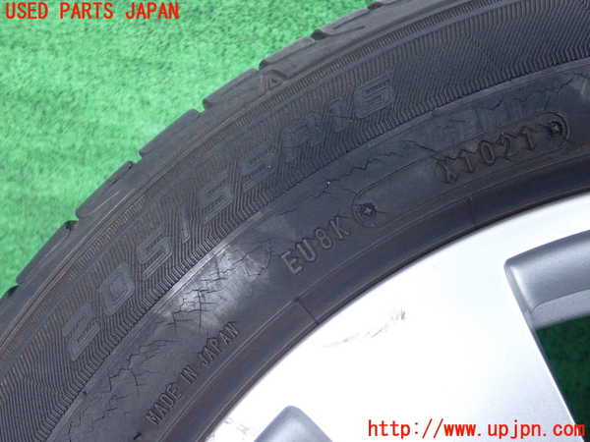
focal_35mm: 38
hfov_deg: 49.0
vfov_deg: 37.7
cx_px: 295
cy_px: 221
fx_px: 648
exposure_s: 1/125
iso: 1000
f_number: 2.7
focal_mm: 6.83
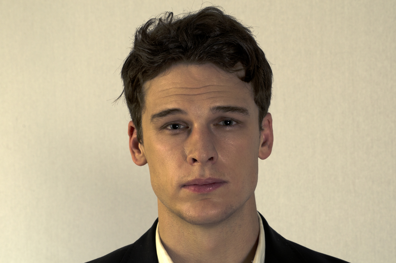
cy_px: 132
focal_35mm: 117
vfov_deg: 11.7
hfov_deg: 17.5
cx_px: 198
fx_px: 1284
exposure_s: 1/60
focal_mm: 78
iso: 100
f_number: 14
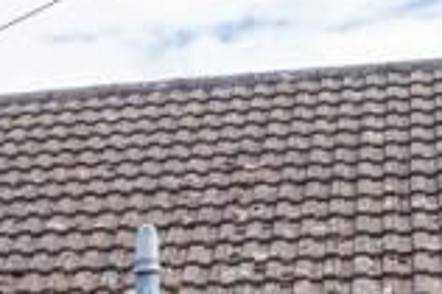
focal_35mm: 143
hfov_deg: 13.5
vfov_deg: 9.0
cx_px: -215
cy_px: 601
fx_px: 1754
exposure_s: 1/125
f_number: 9
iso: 160
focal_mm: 14.9
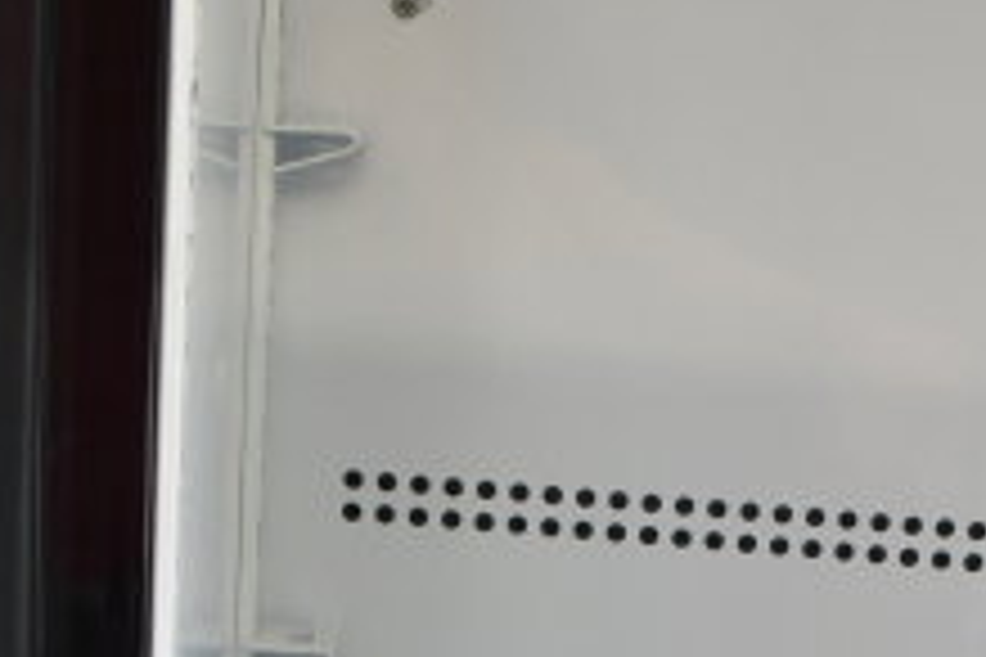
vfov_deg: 11.5
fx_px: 3095
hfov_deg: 17.9
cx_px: 819
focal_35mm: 113
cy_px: 1033
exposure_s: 1/30
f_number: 3.5
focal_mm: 18
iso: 720
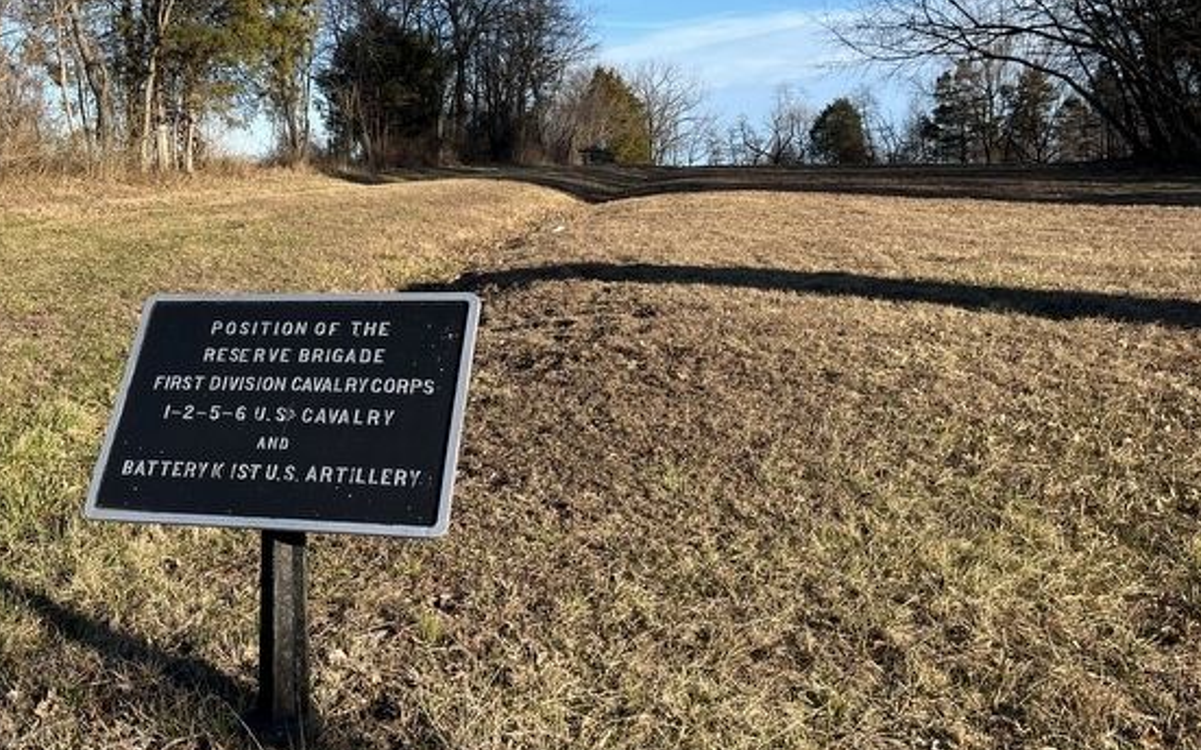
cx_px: 351
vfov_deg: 31.8
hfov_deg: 48.0
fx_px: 1309
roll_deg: +0.0
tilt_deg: -3.6
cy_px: 281
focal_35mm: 40
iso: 50
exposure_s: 1/1862
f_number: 1.6
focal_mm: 5.1
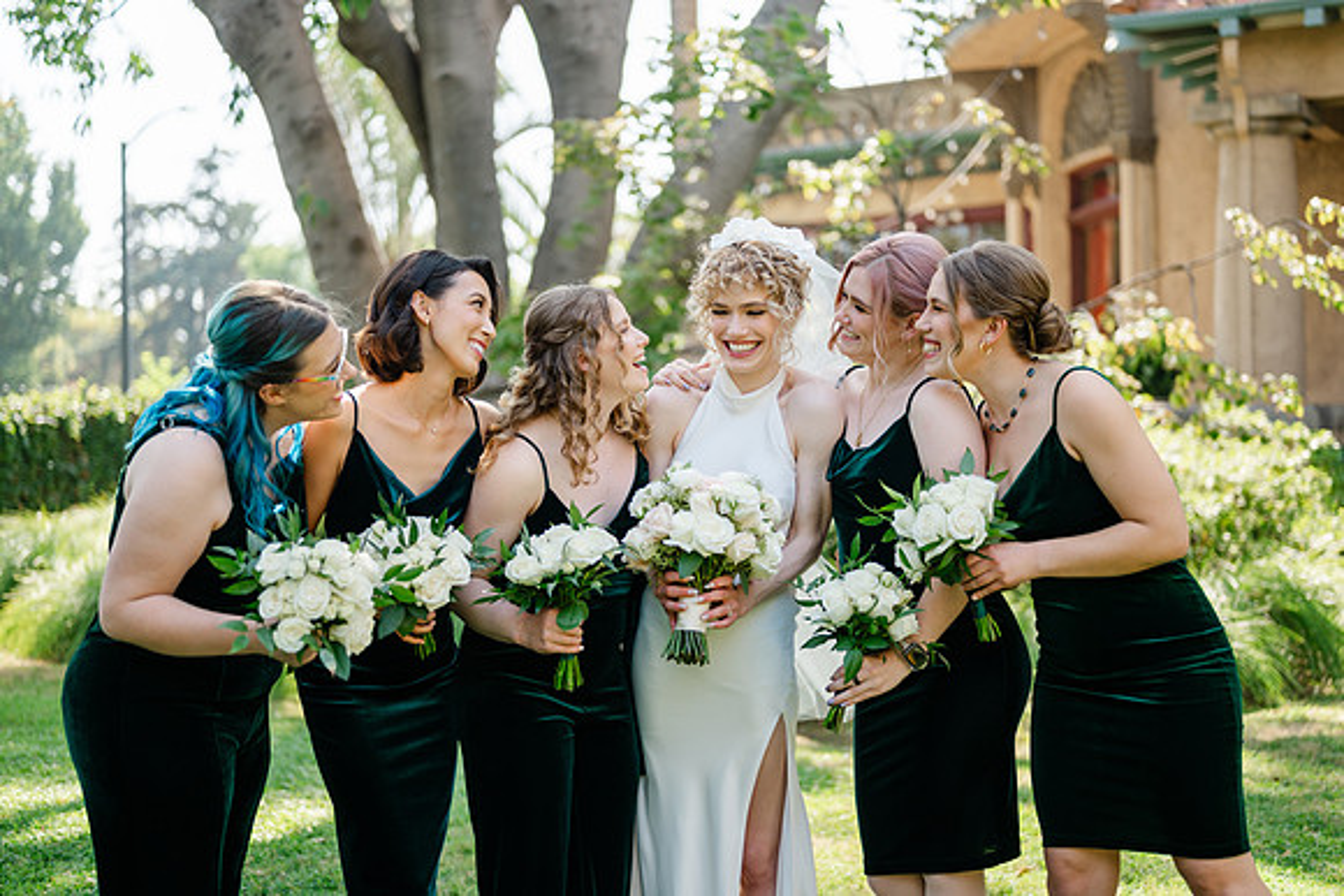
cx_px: 672
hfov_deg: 39.6
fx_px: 1867
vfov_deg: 27.0
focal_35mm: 50
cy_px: 448
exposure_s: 1/800
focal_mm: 50
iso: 64
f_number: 1.8
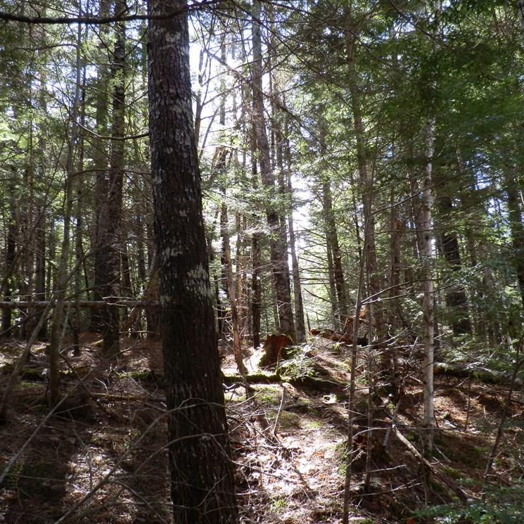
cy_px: 257
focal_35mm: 34
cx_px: 271
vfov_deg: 48.4
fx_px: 582
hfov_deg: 48.4
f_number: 3.3
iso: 80
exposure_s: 1/40
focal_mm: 5
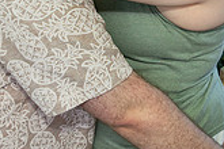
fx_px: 597
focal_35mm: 96
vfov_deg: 13.7
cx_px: 109
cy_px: -41
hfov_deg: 21.2
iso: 500
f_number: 3.2
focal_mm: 26
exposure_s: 1/200
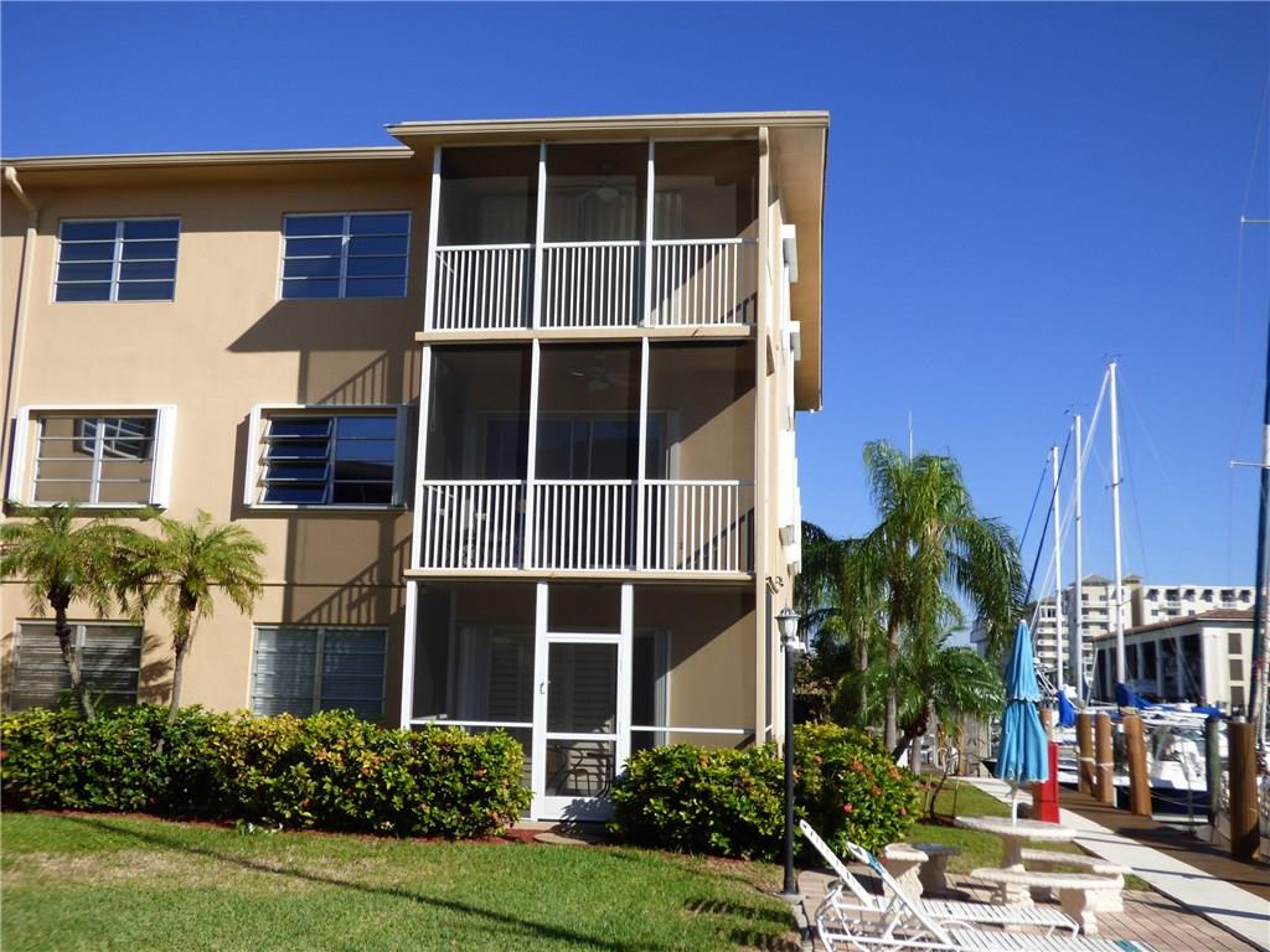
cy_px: 476
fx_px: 1321
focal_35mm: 36
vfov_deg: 39.7
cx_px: 635
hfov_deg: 51.4
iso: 100
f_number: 3.4
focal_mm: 6.18
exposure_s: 1/1300
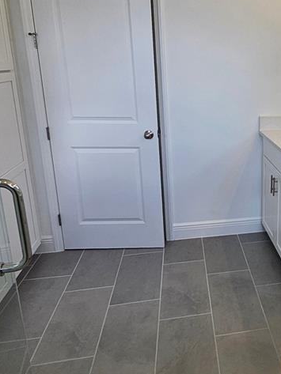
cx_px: 265
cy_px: 158
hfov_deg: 39.1
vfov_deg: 55.1
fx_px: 357
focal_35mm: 33
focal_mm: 1.74
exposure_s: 1/60
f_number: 2.2
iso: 32
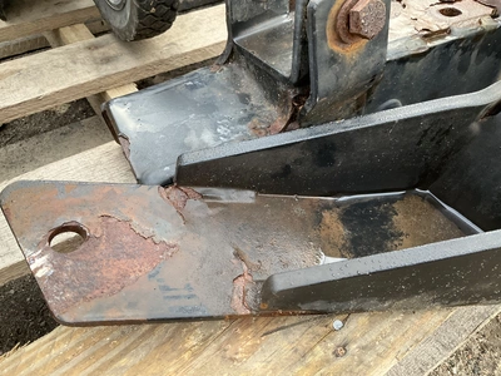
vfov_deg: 48.2
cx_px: 250
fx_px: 420
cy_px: 188
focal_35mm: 29
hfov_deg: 61.7
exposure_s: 1/98
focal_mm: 3
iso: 64
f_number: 1.8
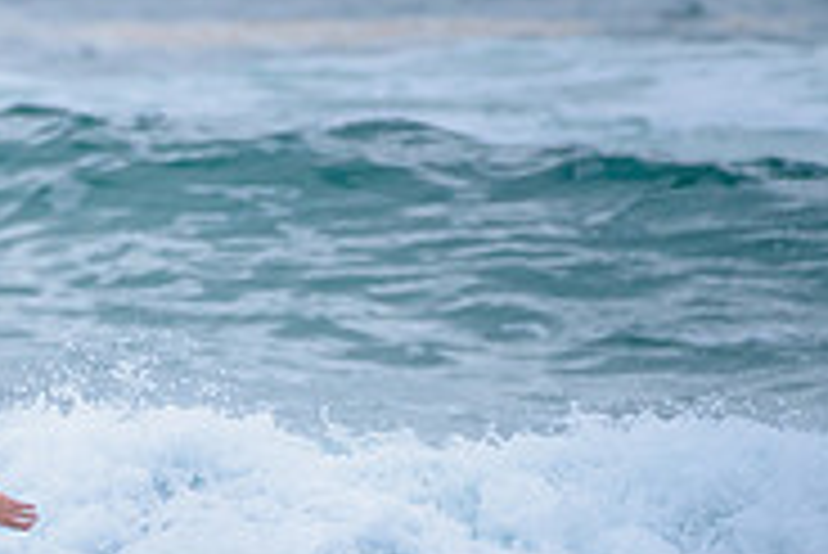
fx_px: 44401
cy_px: 531
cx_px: -178
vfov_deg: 0.7
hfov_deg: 1.1
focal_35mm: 1929
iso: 800
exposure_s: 1/2000
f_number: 6.3
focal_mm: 500
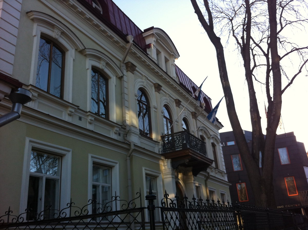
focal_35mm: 35
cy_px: 115
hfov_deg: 52.7
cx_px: 154
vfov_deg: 40.6
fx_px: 311
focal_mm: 3.85
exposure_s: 1/274
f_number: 2.8
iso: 80
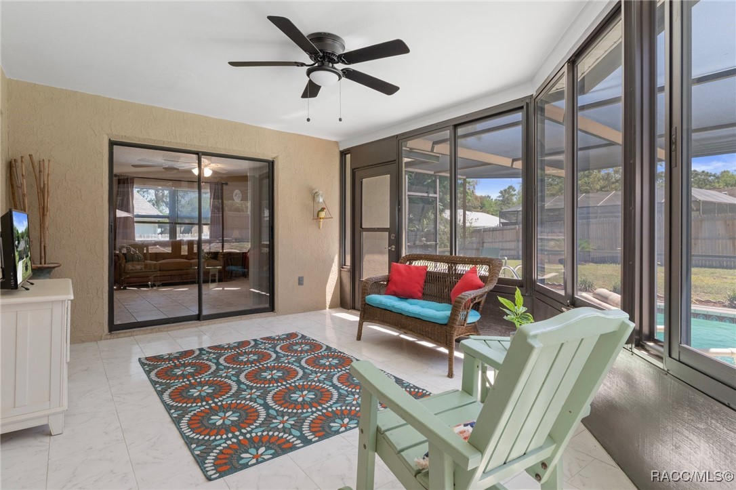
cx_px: 368
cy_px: 245
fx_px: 368
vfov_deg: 67.3
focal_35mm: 18
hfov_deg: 90.0
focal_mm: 12
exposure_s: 1/6
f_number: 8
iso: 250
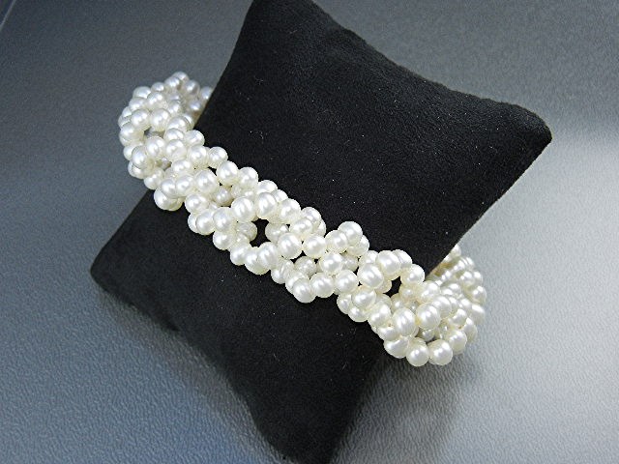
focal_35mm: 52
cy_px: 232
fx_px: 930
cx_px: 310
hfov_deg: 36.8
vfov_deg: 28.0
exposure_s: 1/30
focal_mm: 9.3
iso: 200
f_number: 3.9
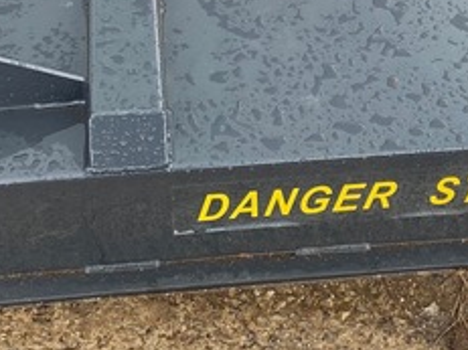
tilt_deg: -43.5
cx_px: 269
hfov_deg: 21.8
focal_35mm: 90
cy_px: -38
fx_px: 1216
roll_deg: +0.0
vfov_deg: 15.9
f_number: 1.8
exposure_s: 1/405
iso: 32
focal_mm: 4.25
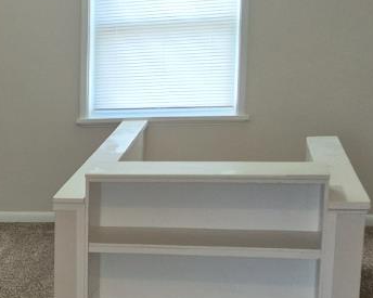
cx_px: -241
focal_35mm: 98
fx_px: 1082
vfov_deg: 15.5
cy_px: 263
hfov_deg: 17.0
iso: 250
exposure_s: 1/120
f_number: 1.8
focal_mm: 5.4
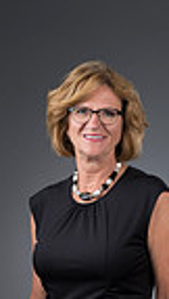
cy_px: 389
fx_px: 2084
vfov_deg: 8.1
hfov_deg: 4.6
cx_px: 98
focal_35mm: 263
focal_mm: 80
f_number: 5.6
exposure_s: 1/250
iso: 160
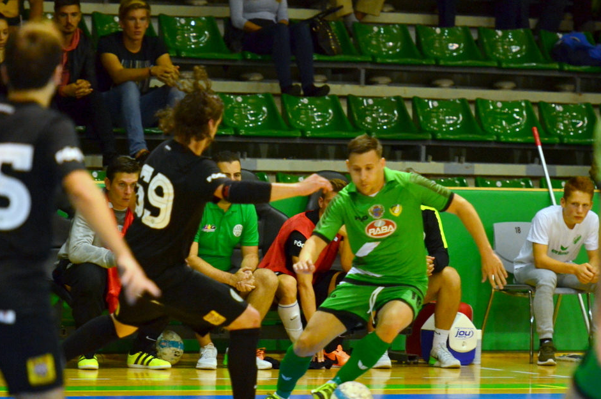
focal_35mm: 306
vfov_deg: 4.5
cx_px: 278
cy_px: 224
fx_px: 5100
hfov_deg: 6.7
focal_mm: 160
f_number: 2.8
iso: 2500
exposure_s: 1/800
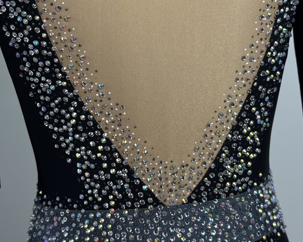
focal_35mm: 63
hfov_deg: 30.0
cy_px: 71
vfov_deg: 24.0
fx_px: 565
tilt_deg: -5.5
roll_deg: +2.3
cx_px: 152
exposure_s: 1/100
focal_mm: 6.76
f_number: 1.78
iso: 100
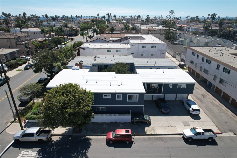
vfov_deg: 57.2
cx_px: 118
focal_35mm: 22
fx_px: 145
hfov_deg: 78.6
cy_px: 79
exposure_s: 1/2000
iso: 100
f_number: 2.8
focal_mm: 8.38
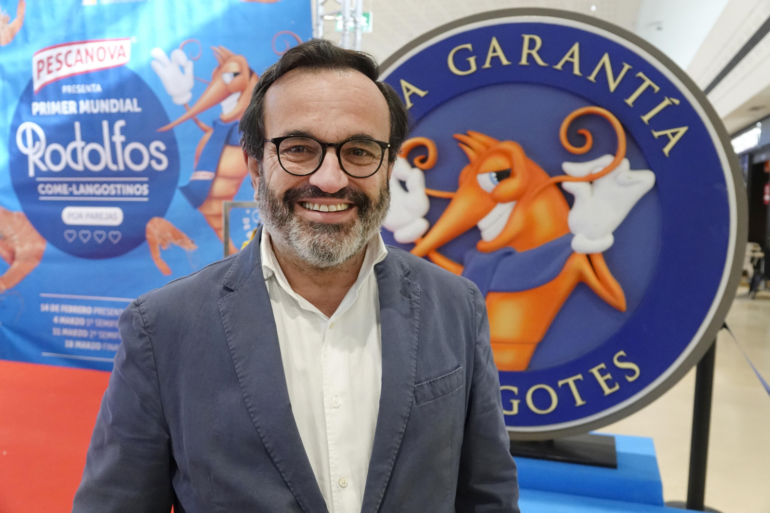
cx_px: 385
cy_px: 256
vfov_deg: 43.6
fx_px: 641
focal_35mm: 30
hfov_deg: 61.9
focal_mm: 11.03
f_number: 2.8
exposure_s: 1/125
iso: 1250
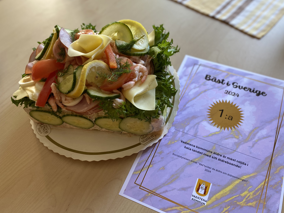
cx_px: 146
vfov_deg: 48.1
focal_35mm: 29
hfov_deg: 61.7
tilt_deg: -57.5
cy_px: 118
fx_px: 238
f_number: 1.8
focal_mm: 4.25
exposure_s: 1/100
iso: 100
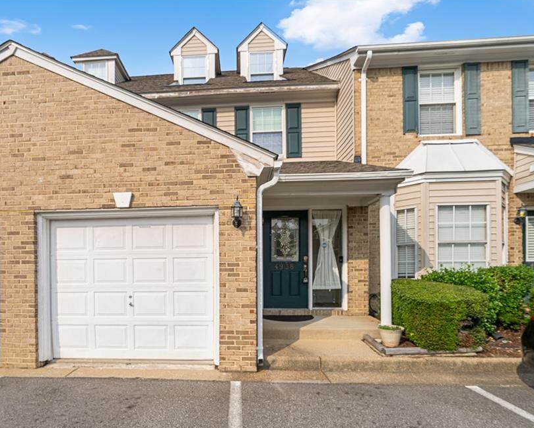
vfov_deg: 70.9
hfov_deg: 82.1
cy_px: 222
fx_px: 300
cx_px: 211
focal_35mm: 19
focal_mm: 16
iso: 160
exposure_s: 1/400
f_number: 7.1
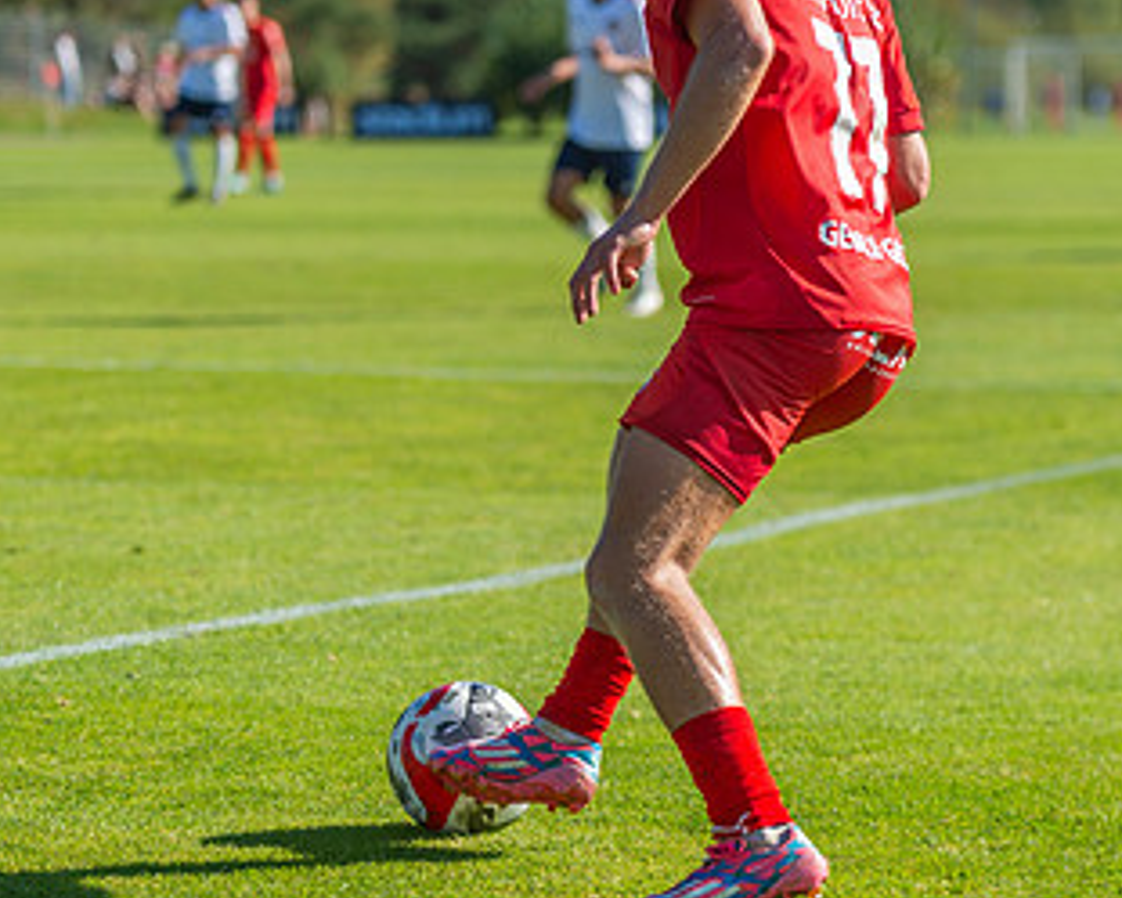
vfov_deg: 8.3
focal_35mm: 187
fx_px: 6212
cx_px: 696
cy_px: 317
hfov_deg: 10.3
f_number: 3.2
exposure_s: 1/1600
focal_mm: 105
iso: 125
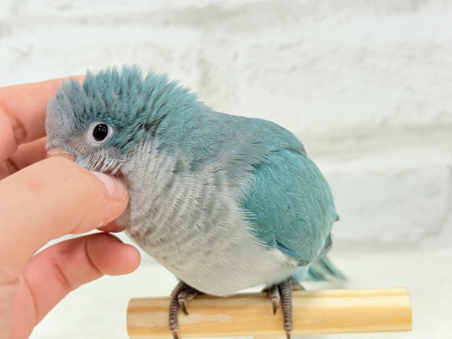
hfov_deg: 36.8
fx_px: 679
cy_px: 170
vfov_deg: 28.0
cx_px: 226
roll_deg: +5.3
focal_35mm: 52
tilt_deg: -17.5
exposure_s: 1/100
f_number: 1.6
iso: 100
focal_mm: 5.96
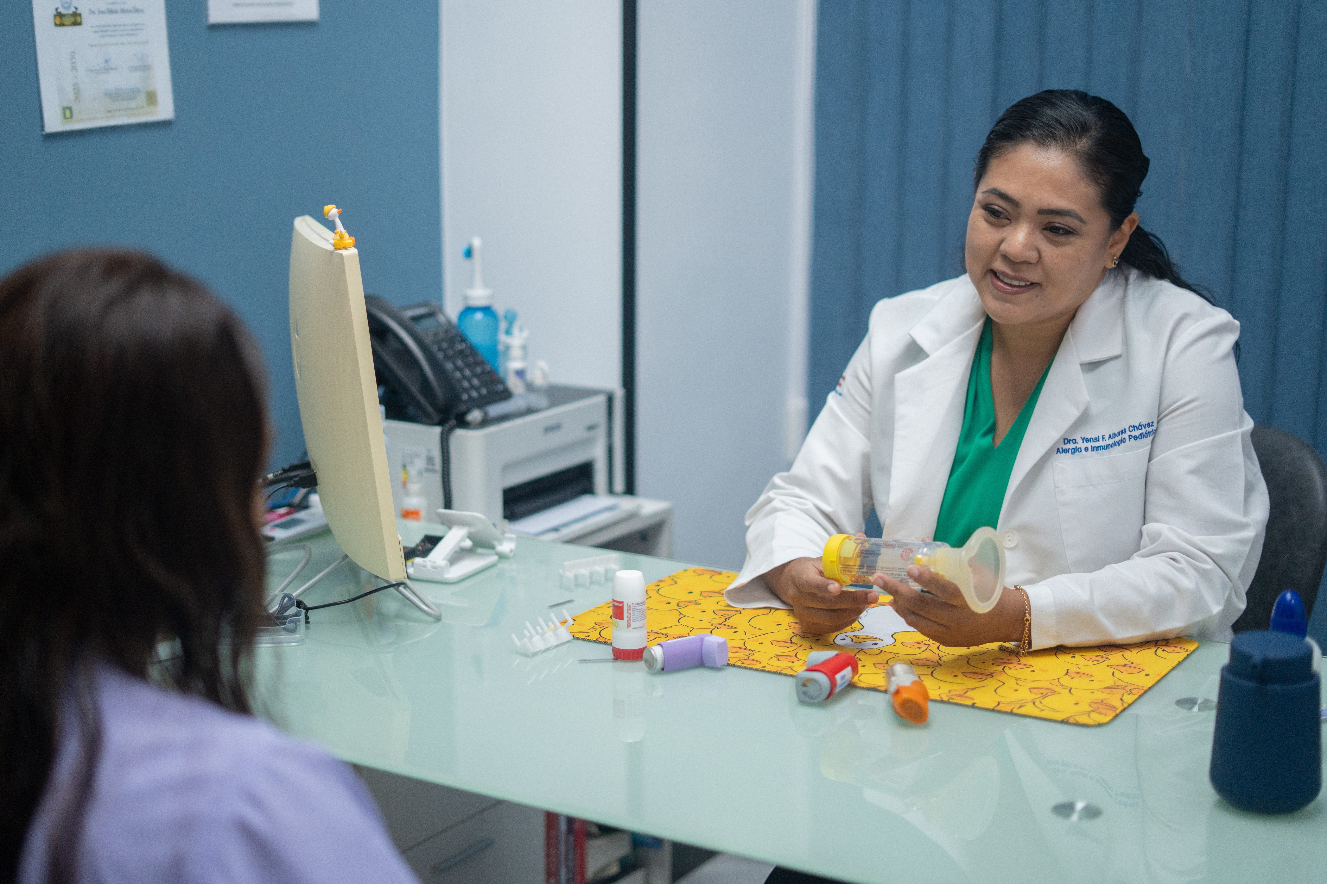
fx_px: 1843
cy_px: 442
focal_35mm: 50
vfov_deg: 27.0
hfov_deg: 39.6
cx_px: 664
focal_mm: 50
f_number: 1.8
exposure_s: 1/640
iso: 2000
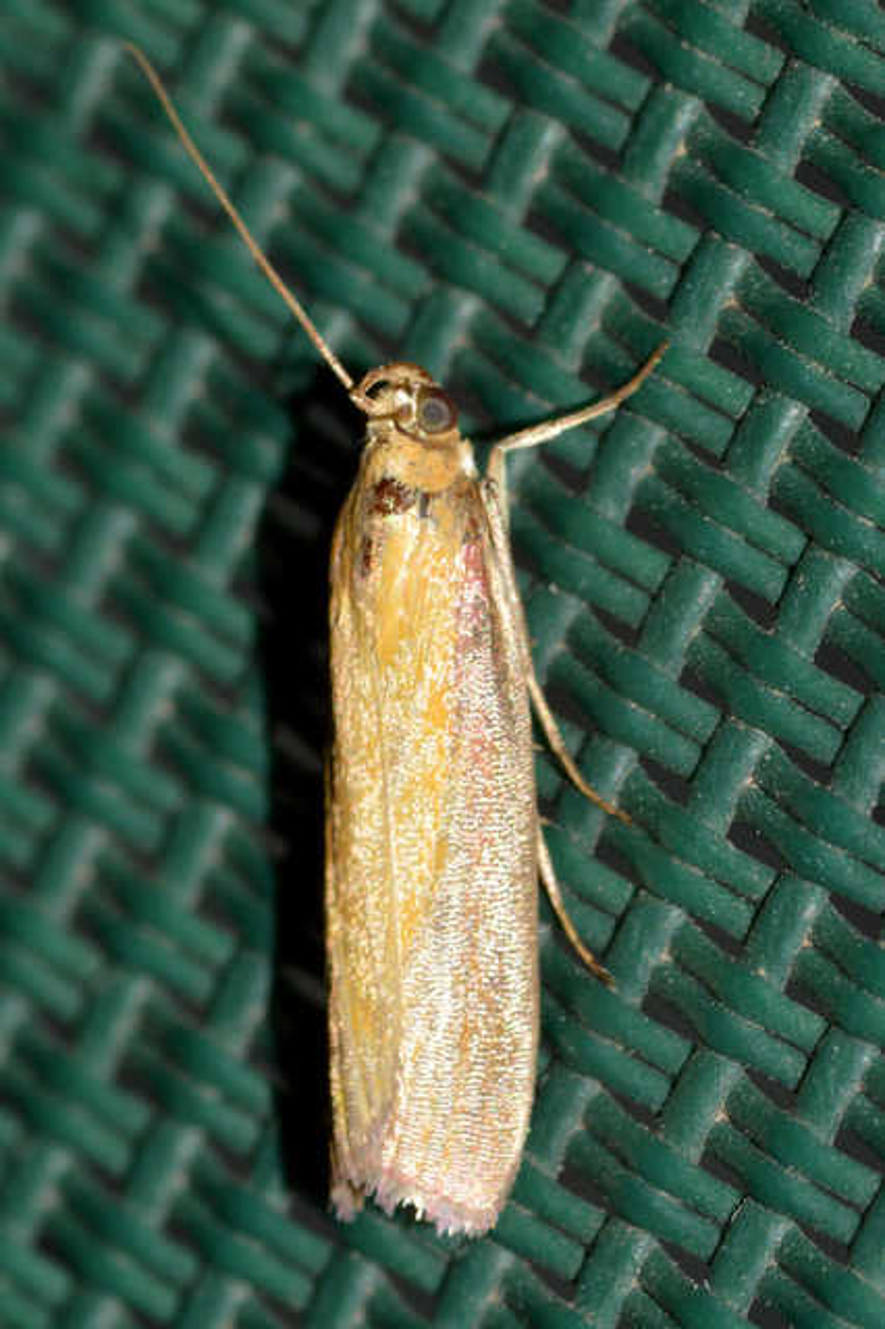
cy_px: 664
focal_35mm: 150
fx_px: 5537
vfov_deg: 13.7
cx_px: 442
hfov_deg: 9.1
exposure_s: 1/200
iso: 100
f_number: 20
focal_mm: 100
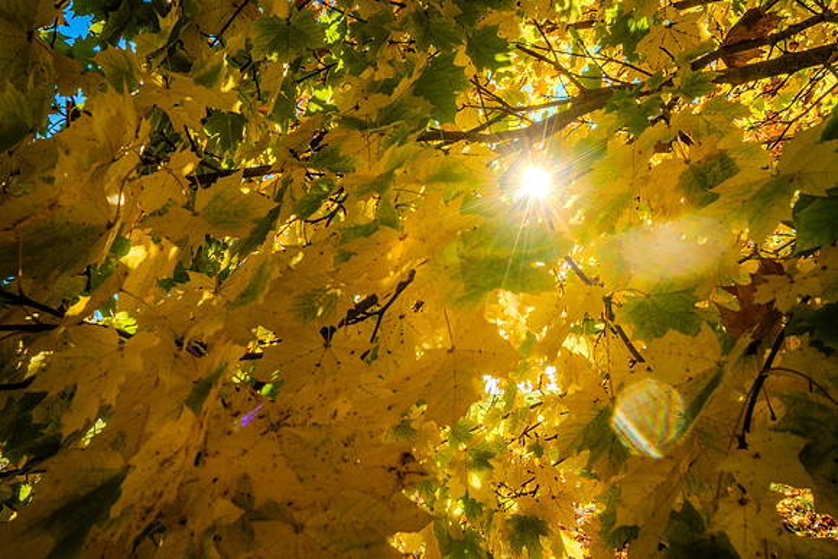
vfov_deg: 46.4
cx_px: 419
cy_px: 280
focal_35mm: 28
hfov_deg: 65.5
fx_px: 652
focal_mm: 28
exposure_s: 1/80
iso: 400
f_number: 16
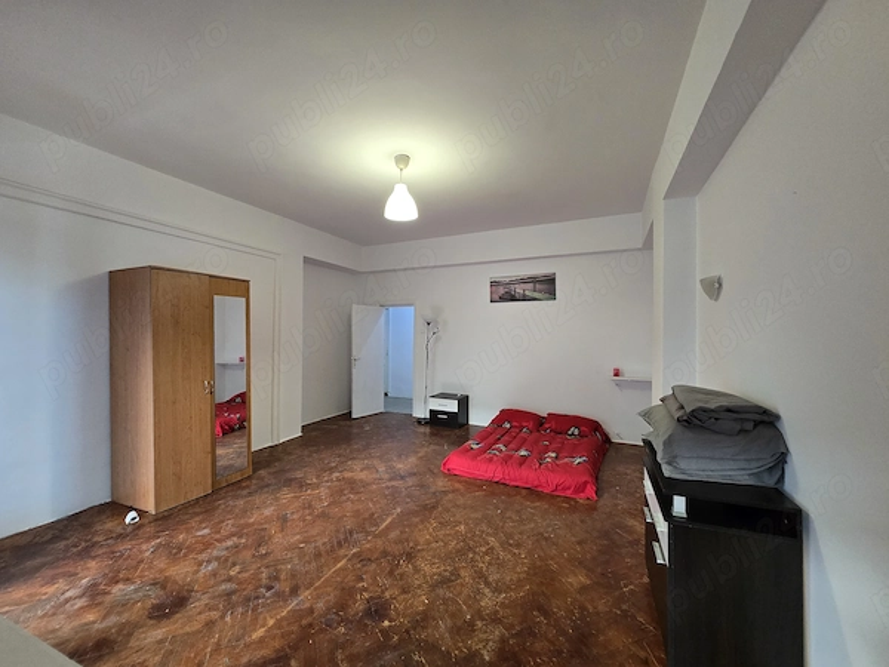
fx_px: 334
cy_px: 334
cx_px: 444
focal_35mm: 13
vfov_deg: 89.9
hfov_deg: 106.2
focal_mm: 2.2
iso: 320
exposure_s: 1/50
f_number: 2.2
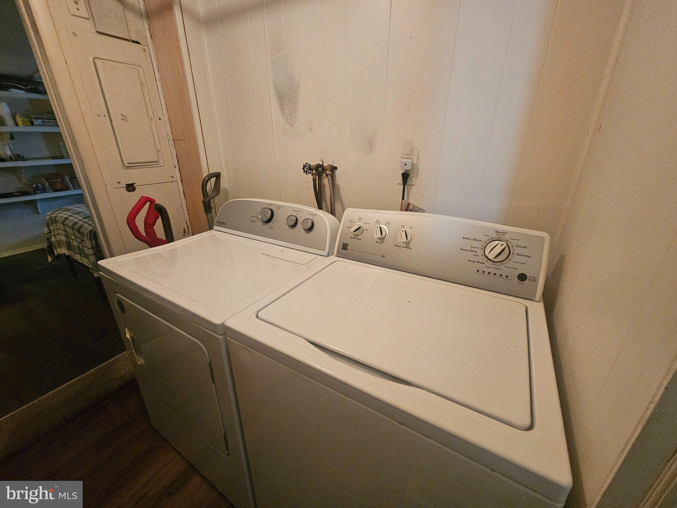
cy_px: 254
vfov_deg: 89.9
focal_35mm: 13
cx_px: 338
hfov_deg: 106.2
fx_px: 254
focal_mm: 2.2
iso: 640
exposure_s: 1/30
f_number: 2.2
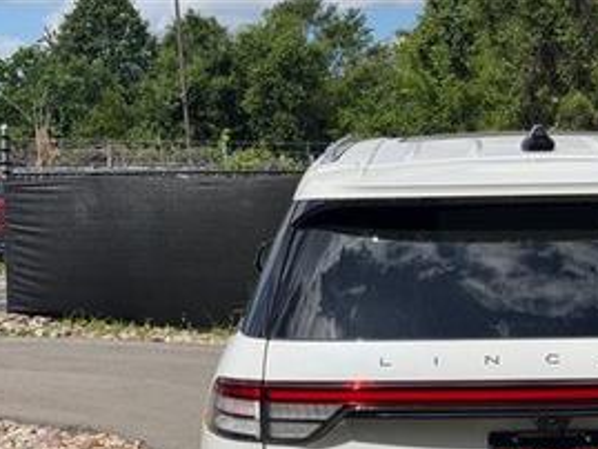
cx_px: 476
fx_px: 1555
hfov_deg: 21.5
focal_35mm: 90
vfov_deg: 16.2
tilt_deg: -7.2
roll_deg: +3.3
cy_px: 418
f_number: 1.78
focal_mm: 6.76
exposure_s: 1/8772
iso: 64
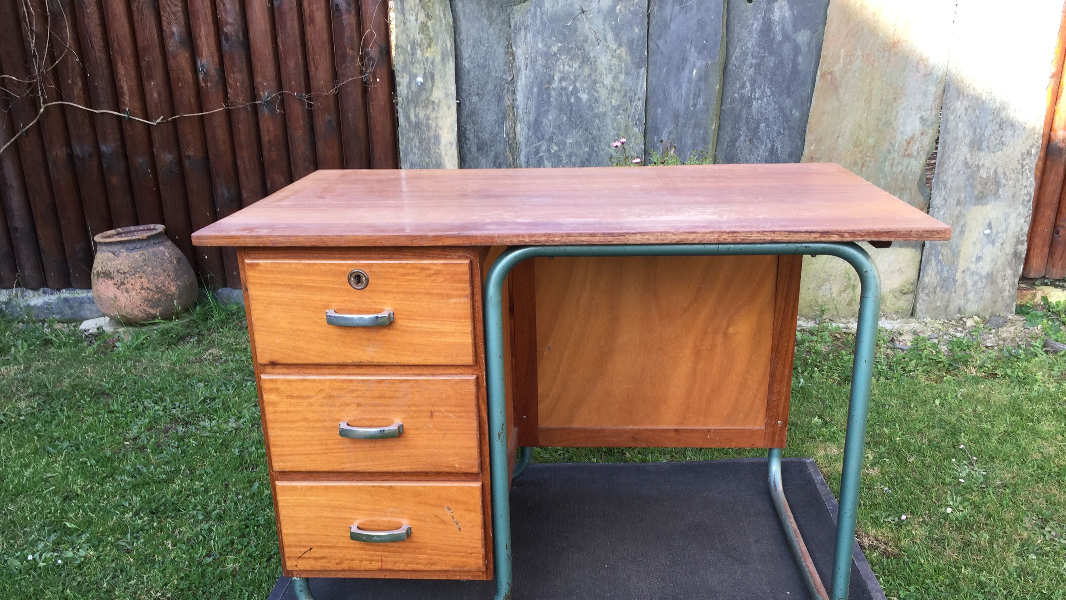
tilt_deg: -23.1
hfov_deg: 61.0
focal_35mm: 32
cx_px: 535
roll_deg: -0.9
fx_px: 905
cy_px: 401
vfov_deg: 36.3
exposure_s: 1/113
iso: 32
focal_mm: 4.15
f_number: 2.2
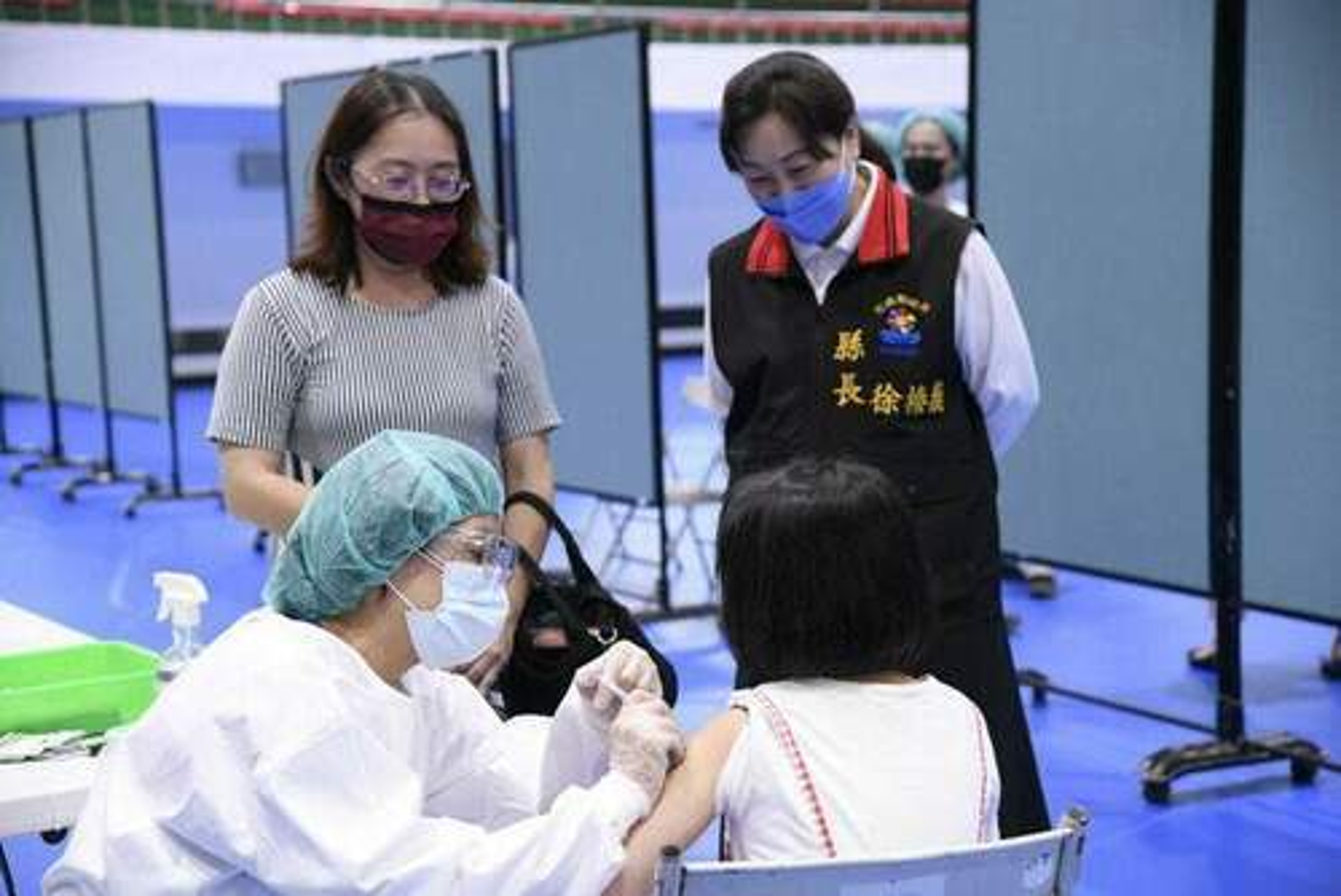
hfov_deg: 30.9
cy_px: 448
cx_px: 670
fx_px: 2423
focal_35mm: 65
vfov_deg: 20.9
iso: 2500
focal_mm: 65
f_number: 4.5
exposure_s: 1/160
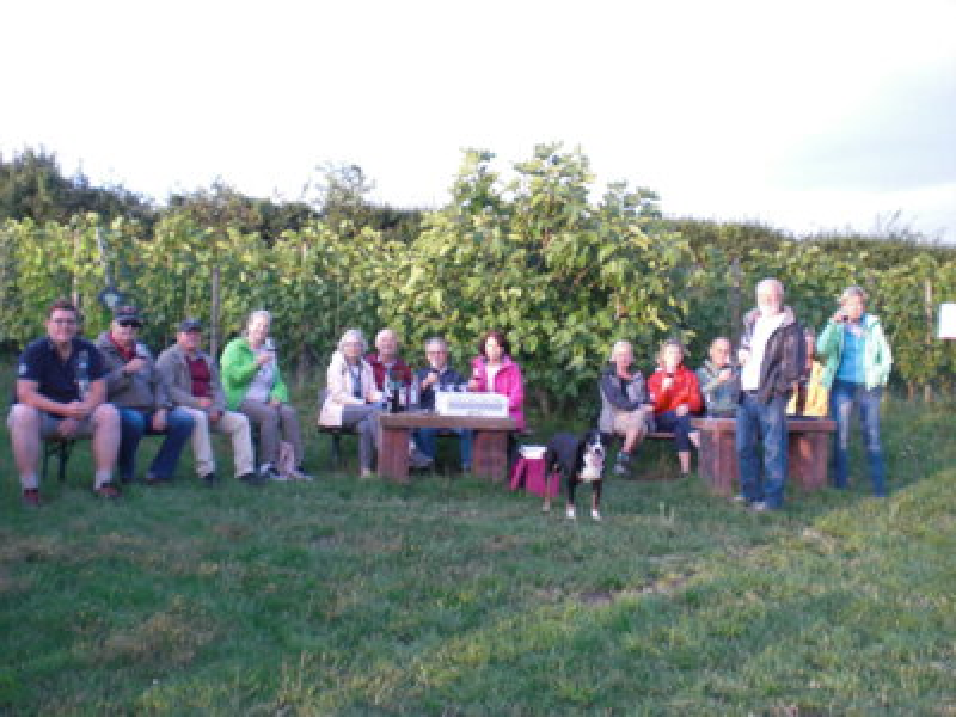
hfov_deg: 49.0
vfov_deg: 37.7
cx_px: 478
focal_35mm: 38
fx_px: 1049
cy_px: 358
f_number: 3.1
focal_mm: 6.3
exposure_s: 1/60
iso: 100
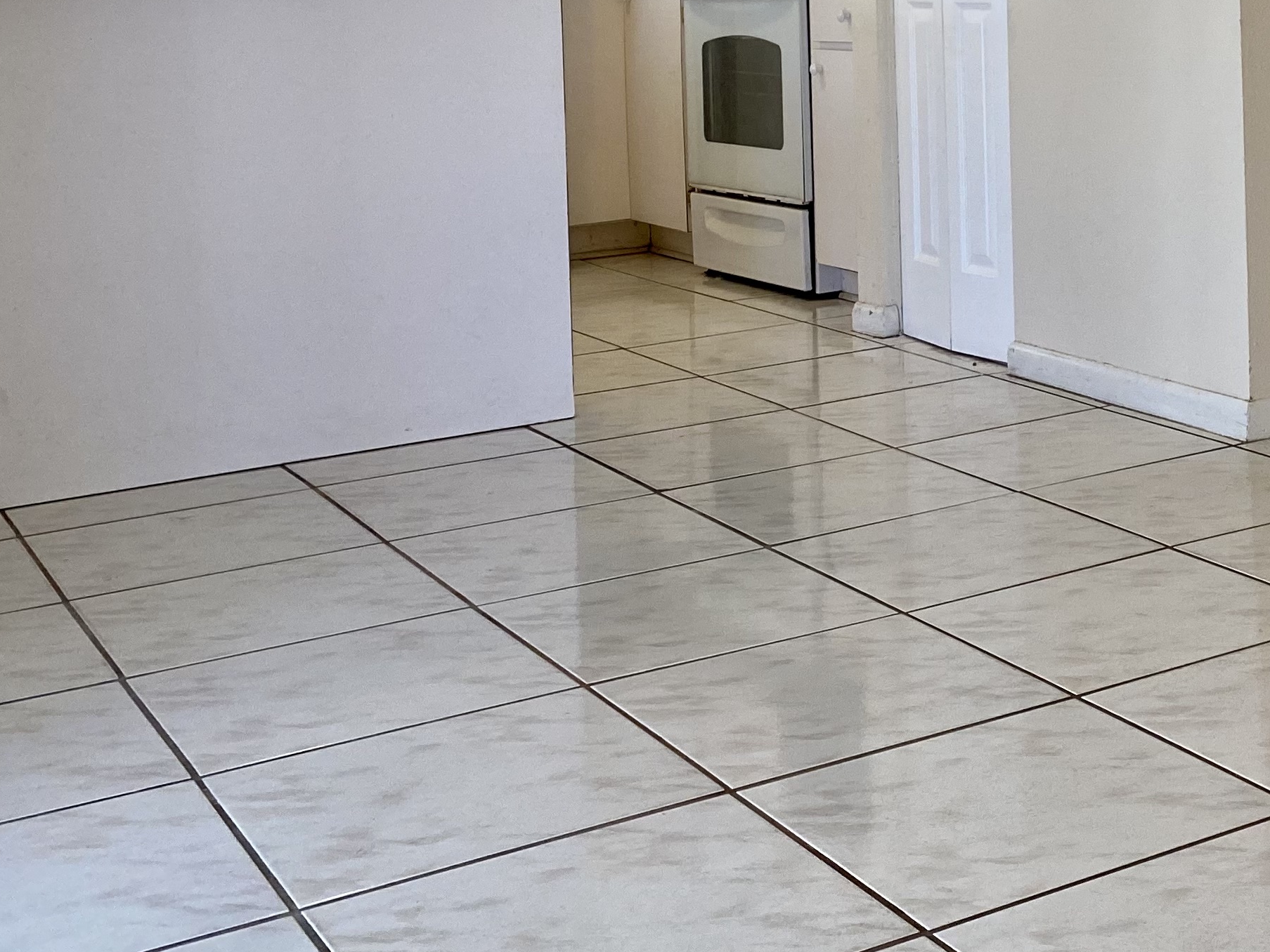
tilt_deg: -1.5
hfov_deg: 30.7
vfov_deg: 24.0
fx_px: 2128
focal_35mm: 58
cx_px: 1294
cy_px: -37
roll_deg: +1.2
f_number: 1.8
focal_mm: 4.25
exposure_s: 1/120
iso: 125
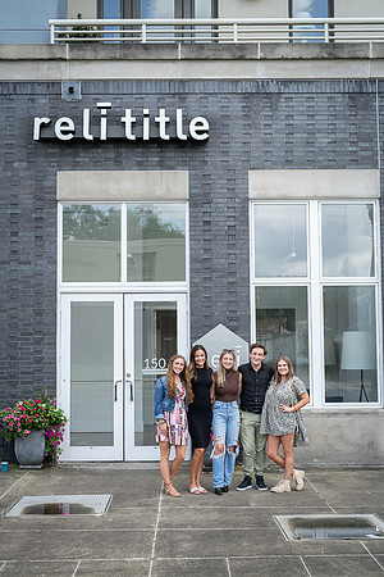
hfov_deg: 27.0
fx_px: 800
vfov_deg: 39.6
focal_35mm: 50
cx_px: 192
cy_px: 288
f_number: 4
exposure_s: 1/160
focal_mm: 50
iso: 100
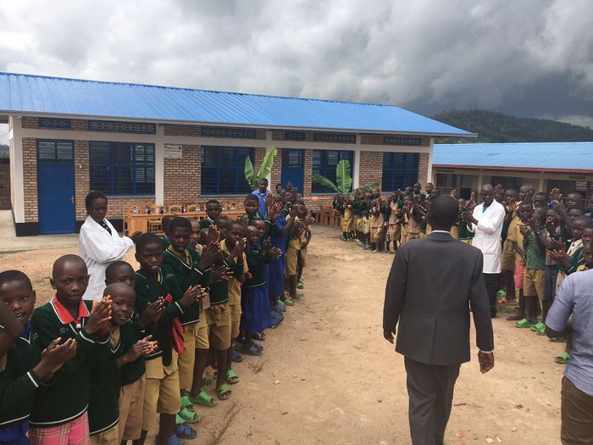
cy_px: 222
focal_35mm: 29
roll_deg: -2.5
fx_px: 497
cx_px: 296
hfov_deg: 61.7
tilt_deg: -6.2
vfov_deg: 48.2
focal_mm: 4.15
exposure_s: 1/1115
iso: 25
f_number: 2.2
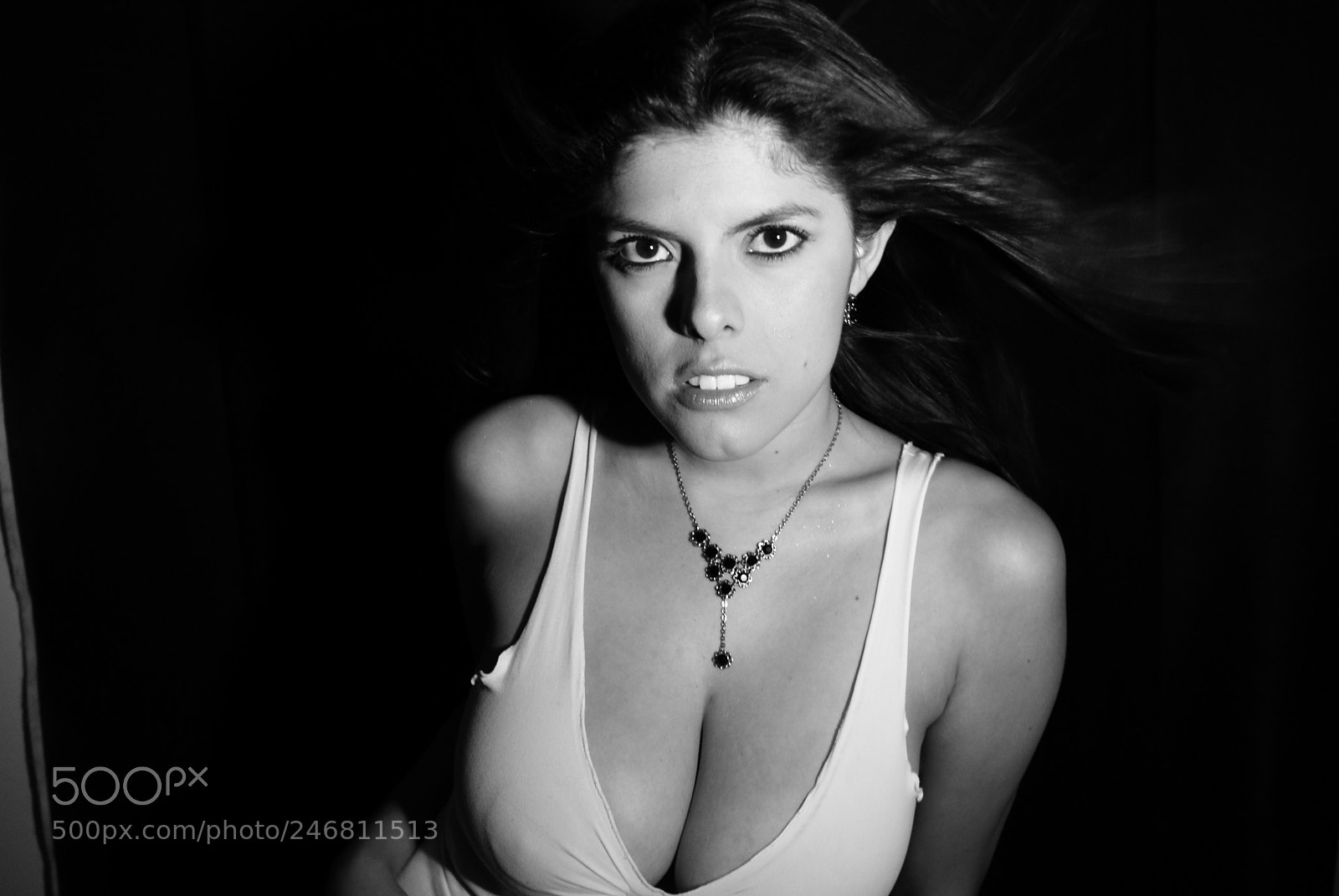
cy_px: 448
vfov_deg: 37.0
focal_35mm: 36
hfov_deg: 53.1
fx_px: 1341
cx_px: 670
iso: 400
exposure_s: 1/15
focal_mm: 24
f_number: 4.5
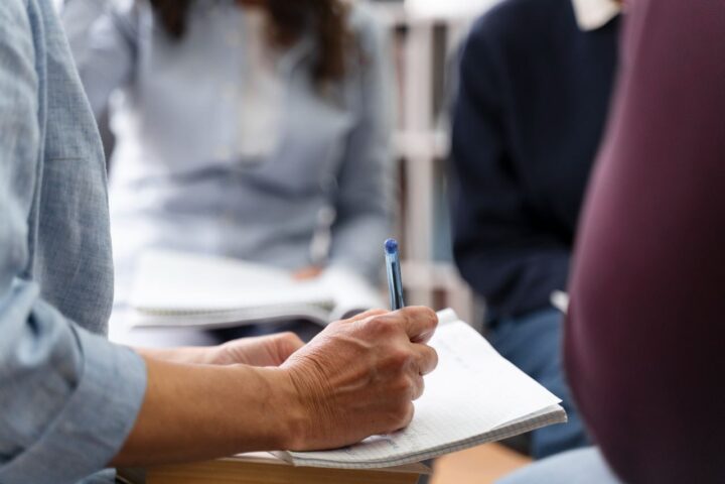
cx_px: 362
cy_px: 242
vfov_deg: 18.2
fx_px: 1510
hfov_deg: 27.0
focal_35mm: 75
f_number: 2.8
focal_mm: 75
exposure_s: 1/160
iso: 320
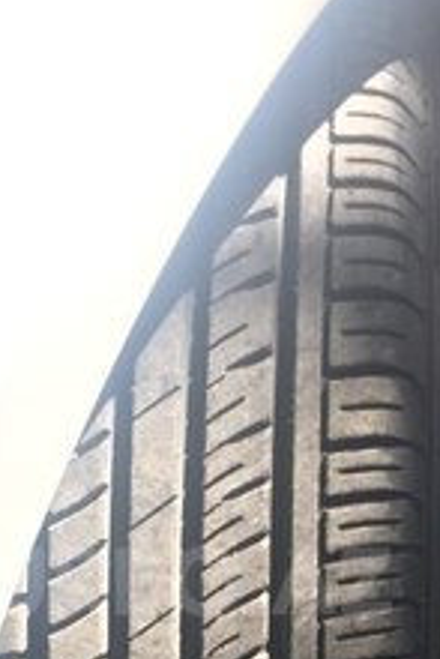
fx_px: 1245
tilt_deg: -43.9
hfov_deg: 20.0
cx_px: 162
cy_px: 581
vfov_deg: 28.6
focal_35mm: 68
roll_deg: +6.6
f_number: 2.2
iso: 32
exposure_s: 1/114
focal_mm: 4.15
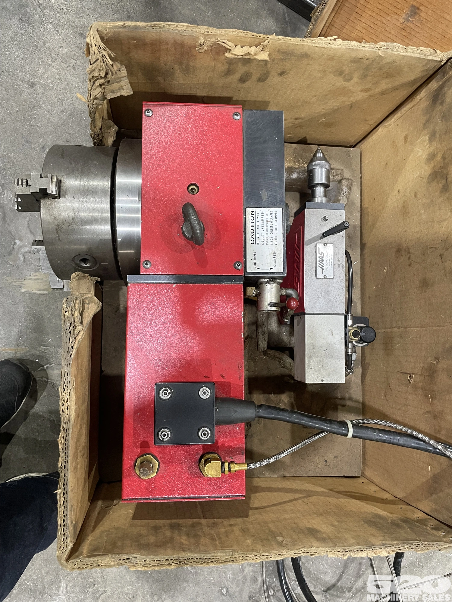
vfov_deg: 67.3
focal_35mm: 26
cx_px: 226
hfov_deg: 53.1
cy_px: 301
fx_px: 453
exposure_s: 1/60
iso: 200
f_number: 1.6
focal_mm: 4.2
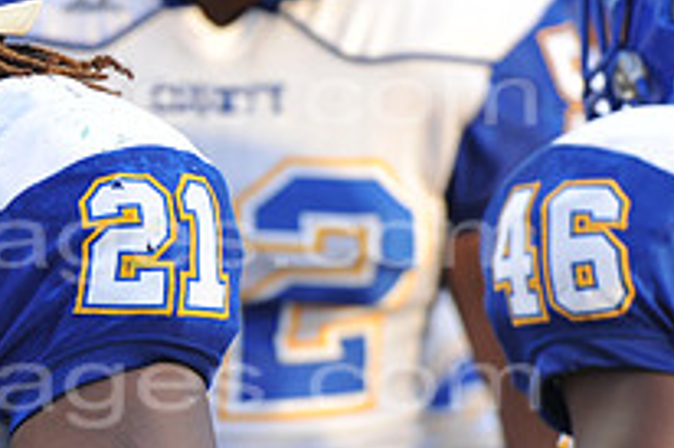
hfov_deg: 2.4
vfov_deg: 1.6
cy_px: 173
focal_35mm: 846
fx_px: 15826
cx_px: -196
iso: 400
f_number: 4
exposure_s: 1/640
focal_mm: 300
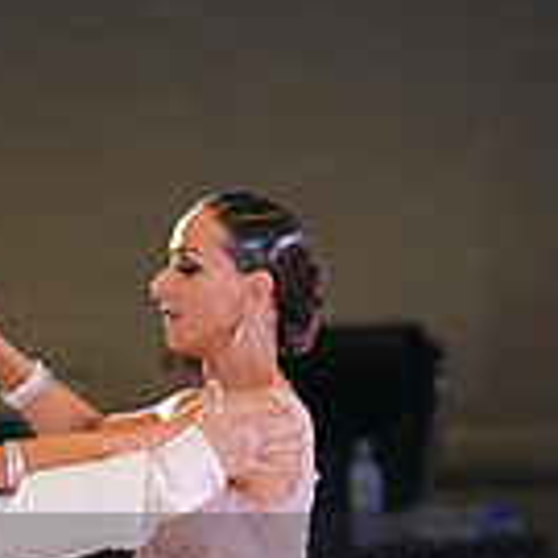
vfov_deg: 2.4
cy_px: 653
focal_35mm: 728
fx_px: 13277
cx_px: 76
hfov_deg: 2.4
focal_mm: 200
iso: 2500
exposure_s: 1/500
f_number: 2.8
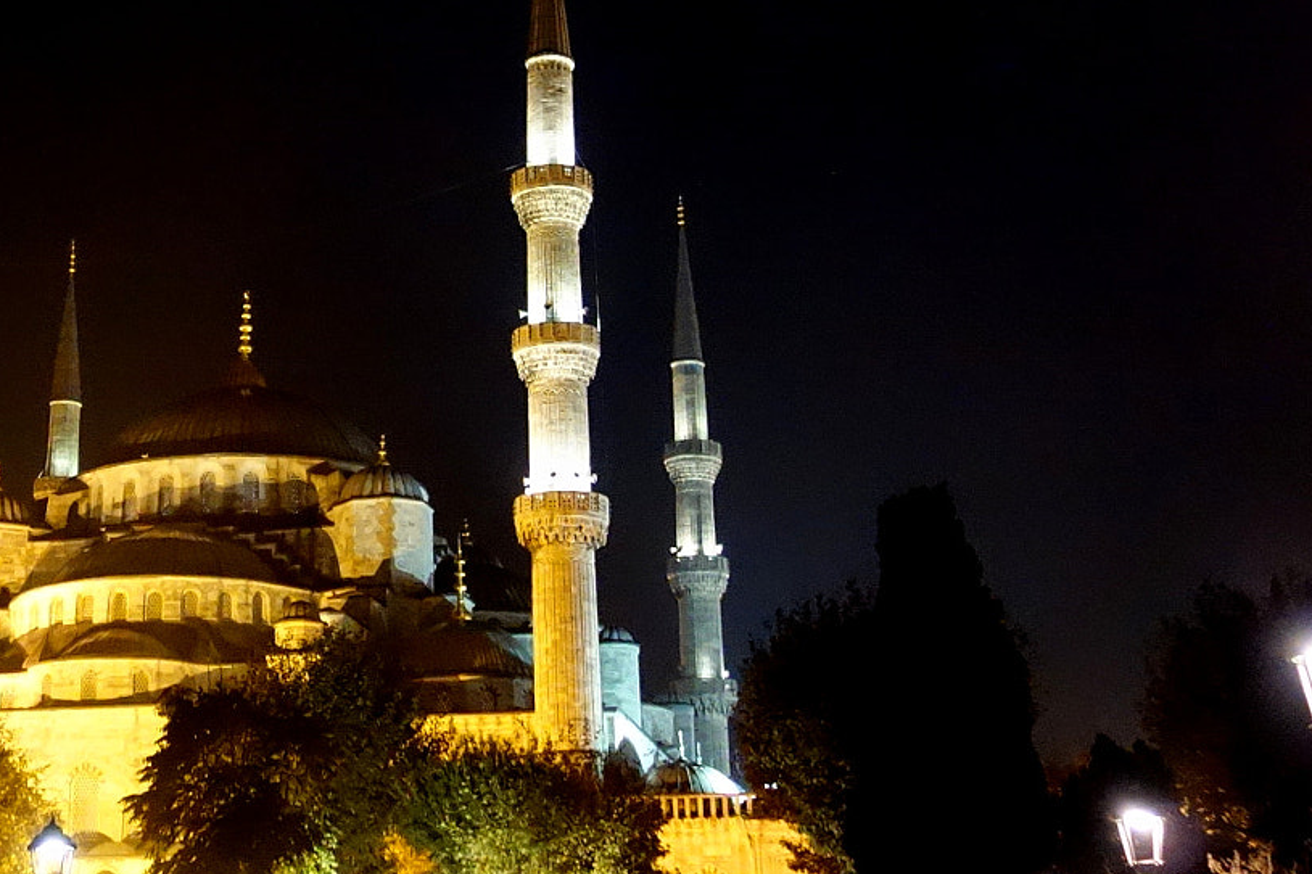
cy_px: 210
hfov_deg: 36.2
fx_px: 2004
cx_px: 563
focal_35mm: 55
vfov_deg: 24.3
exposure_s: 1/50
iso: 3200
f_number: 1.8
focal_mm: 10.4
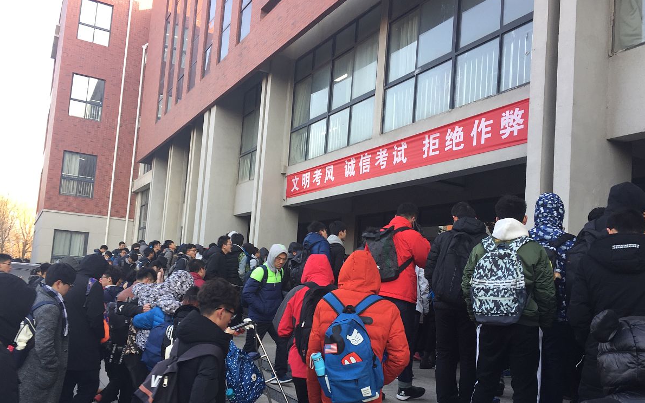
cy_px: 231
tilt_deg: +4.0
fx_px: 545
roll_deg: -3.0
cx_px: 324
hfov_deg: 61.2
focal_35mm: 31
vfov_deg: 40.5
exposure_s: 1/111
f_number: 2.2
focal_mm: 4.15
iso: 32
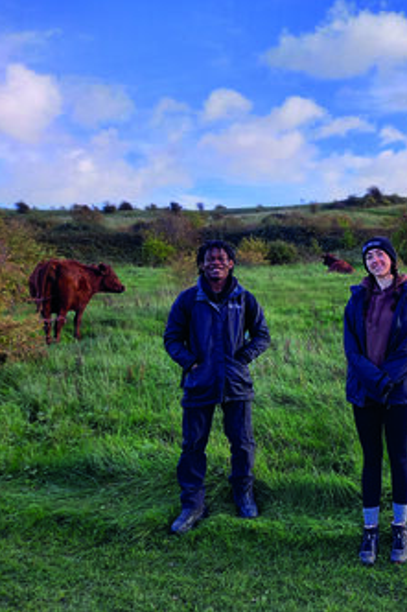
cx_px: 373
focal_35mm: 35
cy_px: 305
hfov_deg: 35.4
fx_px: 594
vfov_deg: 54.5
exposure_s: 1/306
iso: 50
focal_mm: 4.65
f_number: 1.8
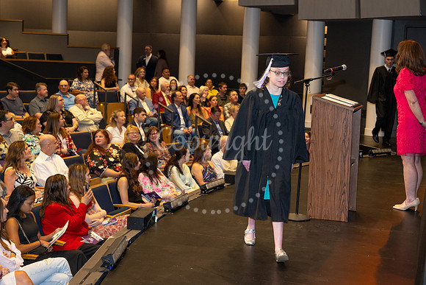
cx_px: 213
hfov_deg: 36.2
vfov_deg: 24.6
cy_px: 142
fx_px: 651
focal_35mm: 55
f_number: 5
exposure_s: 1/80
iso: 1000
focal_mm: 55
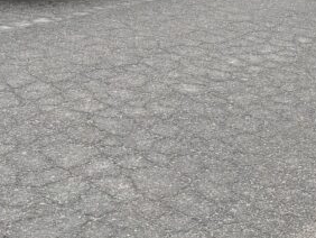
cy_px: -104
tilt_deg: -3.0
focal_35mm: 87
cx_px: 170
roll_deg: -0.7
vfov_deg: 15.8
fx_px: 795
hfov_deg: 22.5
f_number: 1.78
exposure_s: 1/214
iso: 125
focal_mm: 6.76
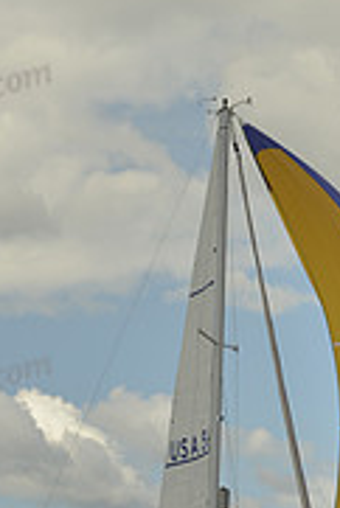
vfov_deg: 9.2
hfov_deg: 6.1
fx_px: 3167
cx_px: 198
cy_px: 222
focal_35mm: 224
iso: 200
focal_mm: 70
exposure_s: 1/1000
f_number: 8
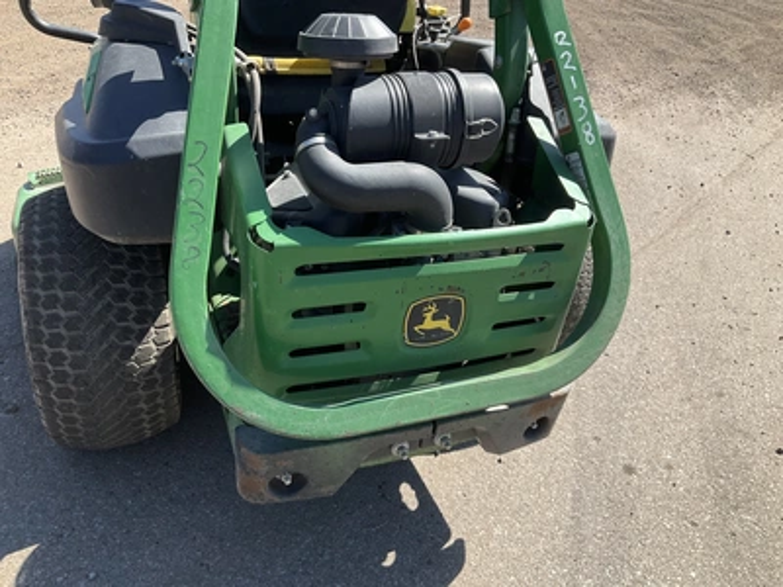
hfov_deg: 61.7
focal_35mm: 29
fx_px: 656
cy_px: 294
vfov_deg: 48.2
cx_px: 392
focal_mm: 3
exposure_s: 1/883
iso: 25
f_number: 1.8
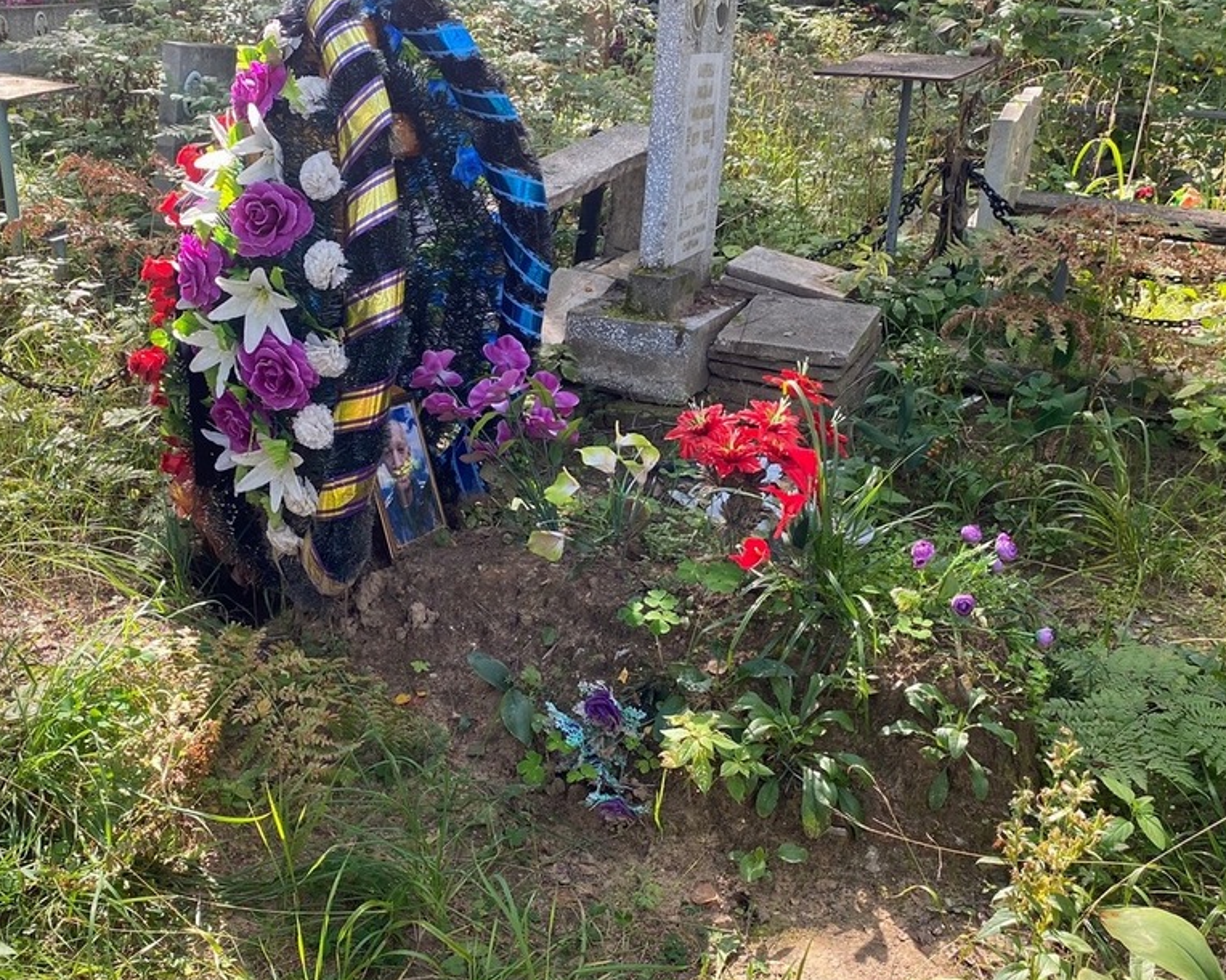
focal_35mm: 34
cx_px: 531
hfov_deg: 52.7
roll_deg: -3.3
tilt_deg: -23.2
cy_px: 460
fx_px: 1234
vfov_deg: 43.3
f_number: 1.8
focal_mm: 4.25
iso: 50
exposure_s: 1/121
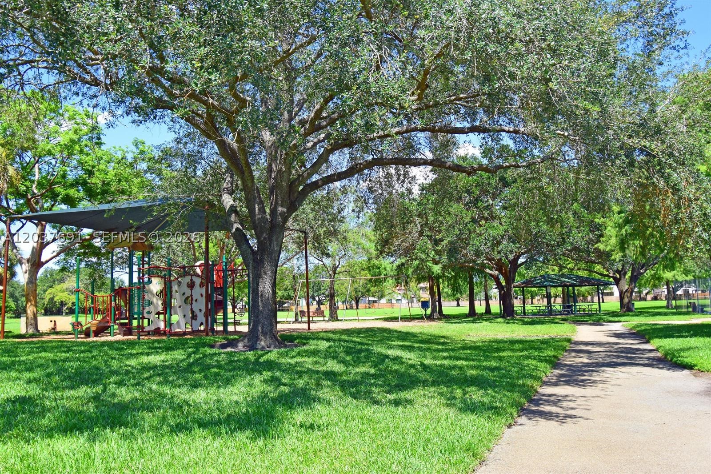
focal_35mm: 30
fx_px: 592
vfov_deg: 43.6
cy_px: 237
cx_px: 356
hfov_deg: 61.9
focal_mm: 20
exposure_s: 1/250
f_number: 10
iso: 400
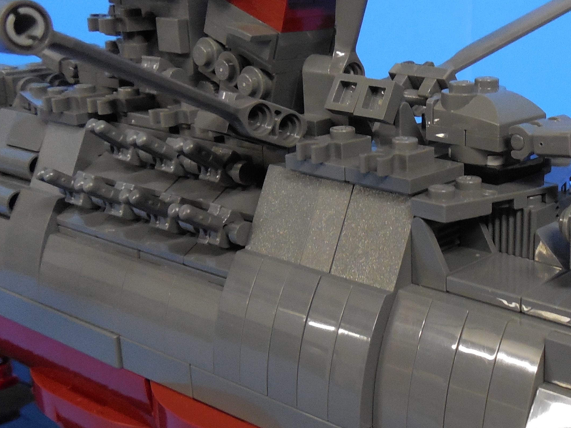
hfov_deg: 33.7
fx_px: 891
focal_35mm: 54
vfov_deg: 27.0
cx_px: 511
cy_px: 201
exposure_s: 1/10
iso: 400
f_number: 3.3
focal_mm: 4.5
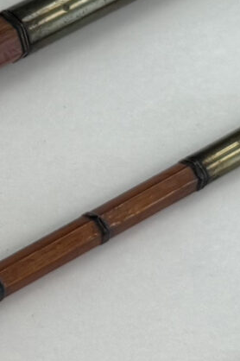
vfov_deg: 13.3
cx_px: -435
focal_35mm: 153
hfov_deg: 7.9
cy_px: 314
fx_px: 1532
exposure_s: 1/660
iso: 80
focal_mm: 6.76
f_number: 1.78
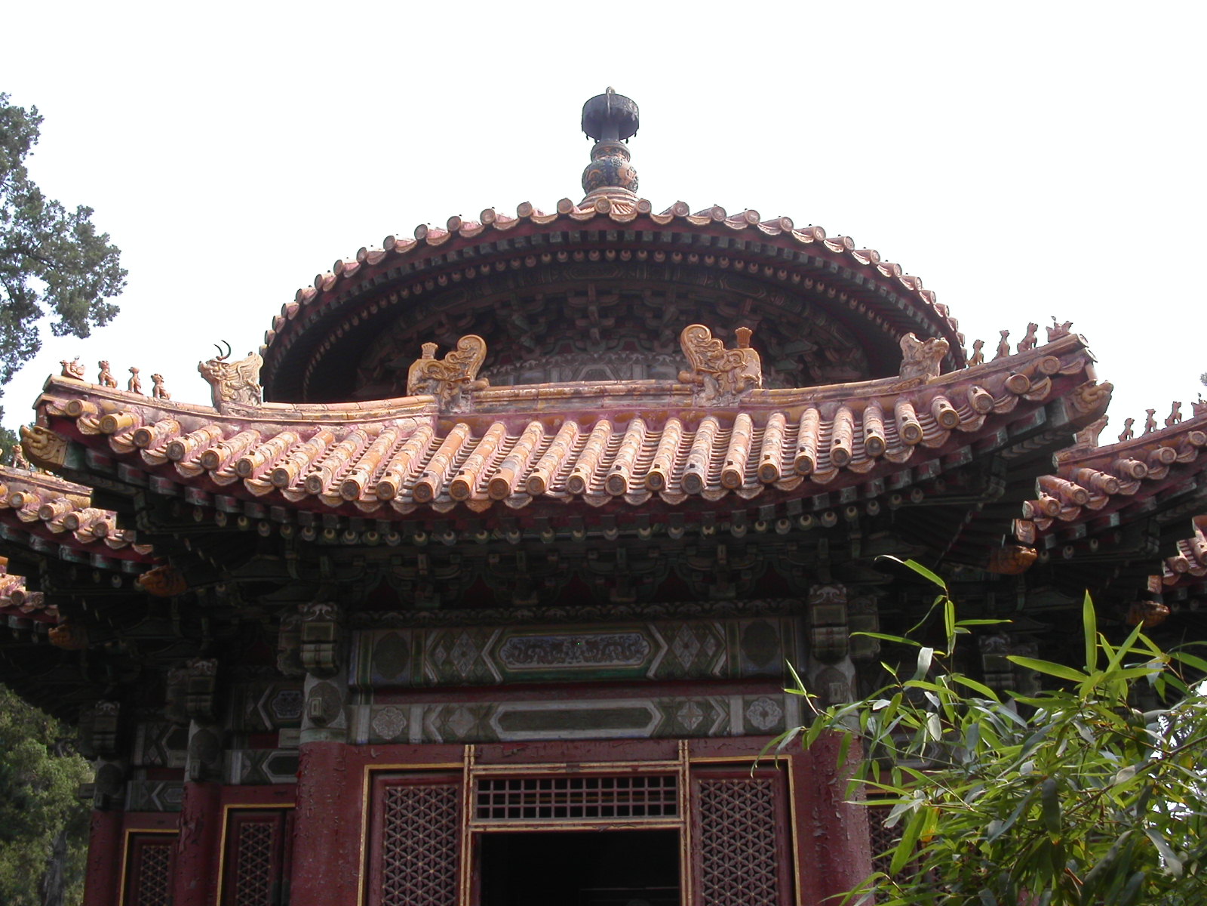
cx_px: 604
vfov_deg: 37.7
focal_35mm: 38
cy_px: 453
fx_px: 1325
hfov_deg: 49.0
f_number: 8
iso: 100
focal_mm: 7.8
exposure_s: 1/125
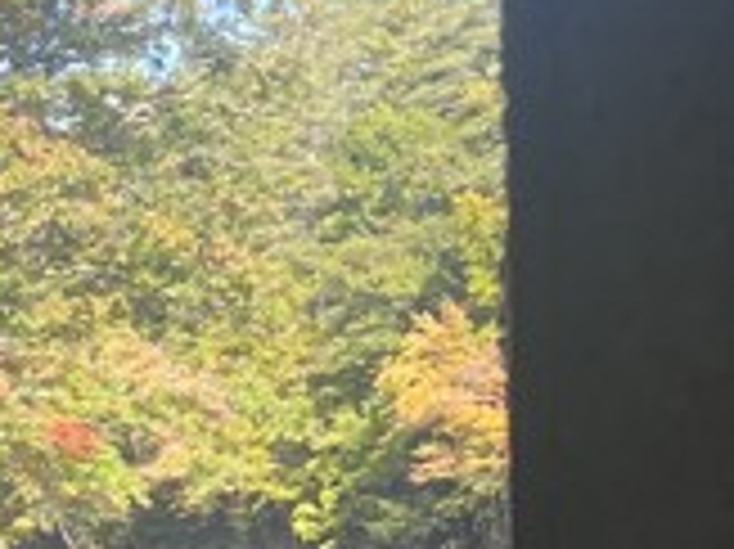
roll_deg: +2.9
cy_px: 765
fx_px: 3390
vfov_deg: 9.1
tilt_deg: -2.0
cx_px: -1139
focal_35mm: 160
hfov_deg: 10.3
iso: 50
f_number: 1.5
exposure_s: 1/539
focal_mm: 5.7
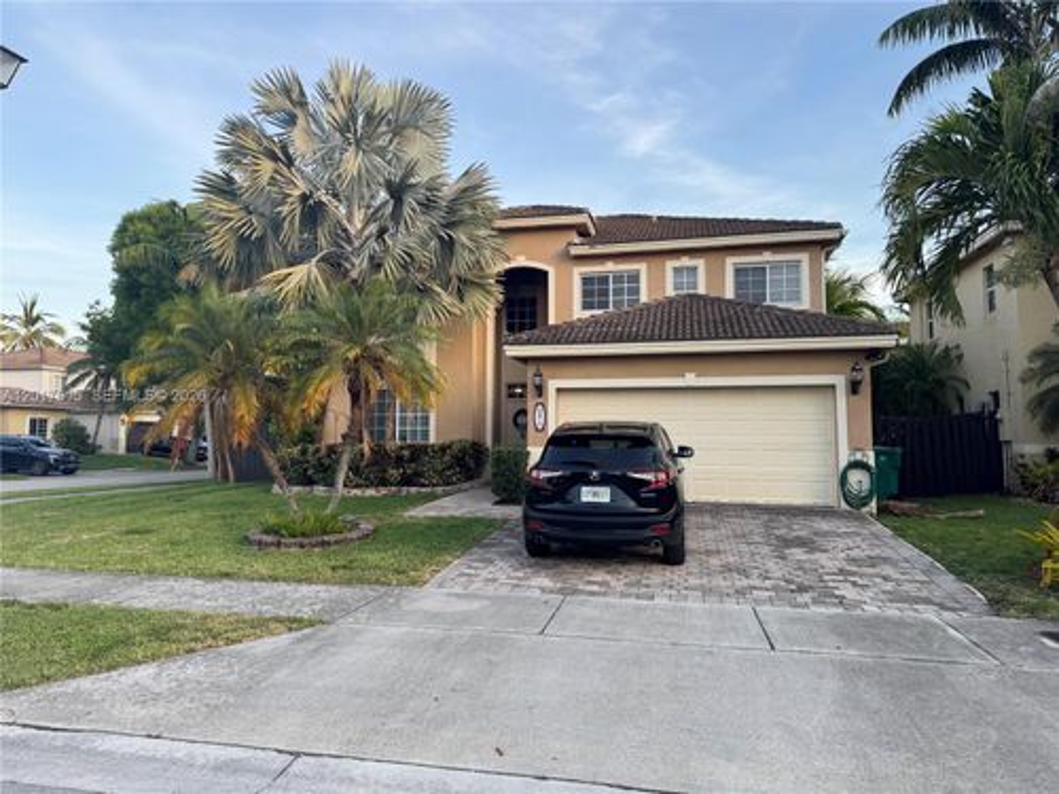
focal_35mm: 24
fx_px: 734
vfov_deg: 56.8
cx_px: 530
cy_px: 397
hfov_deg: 71.6
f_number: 1.78
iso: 64
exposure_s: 1/152
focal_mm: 6.76
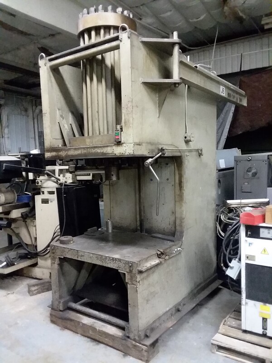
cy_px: 182
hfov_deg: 48.2
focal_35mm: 29
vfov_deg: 61.7
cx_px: 136
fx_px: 304
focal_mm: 2.47
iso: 400
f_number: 1.9
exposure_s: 1/17
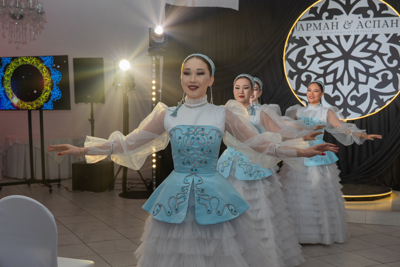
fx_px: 531
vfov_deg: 28.1
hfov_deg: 41.2
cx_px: 213
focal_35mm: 48
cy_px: 167
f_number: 3.5
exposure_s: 1/200
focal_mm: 28
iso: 800
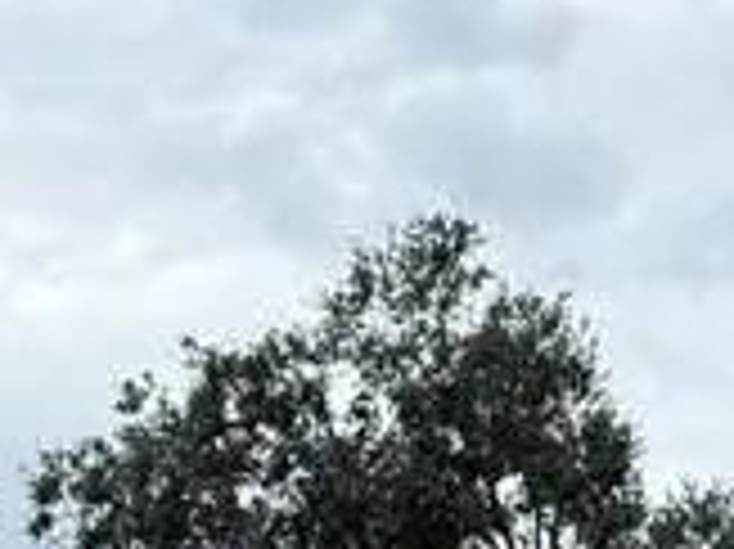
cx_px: -36
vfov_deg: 8.3
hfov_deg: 12.9
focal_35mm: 151
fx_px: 3199
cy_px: 1624
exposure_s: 1/4673
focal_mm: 6.76
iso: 125
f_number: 1.78
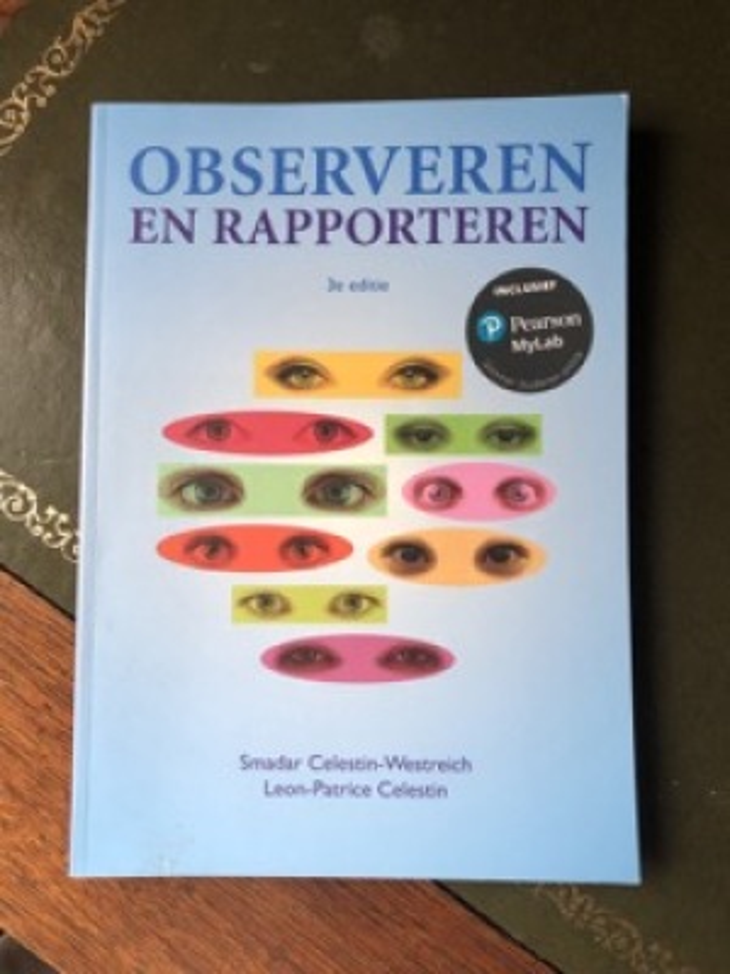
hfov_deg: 49.7
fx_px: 787
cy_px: 487
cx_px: 365
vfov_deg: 63.4
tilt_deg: -84.0
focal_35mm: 28
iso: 50
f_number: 1.8
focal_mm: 3.99
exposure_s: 1/120
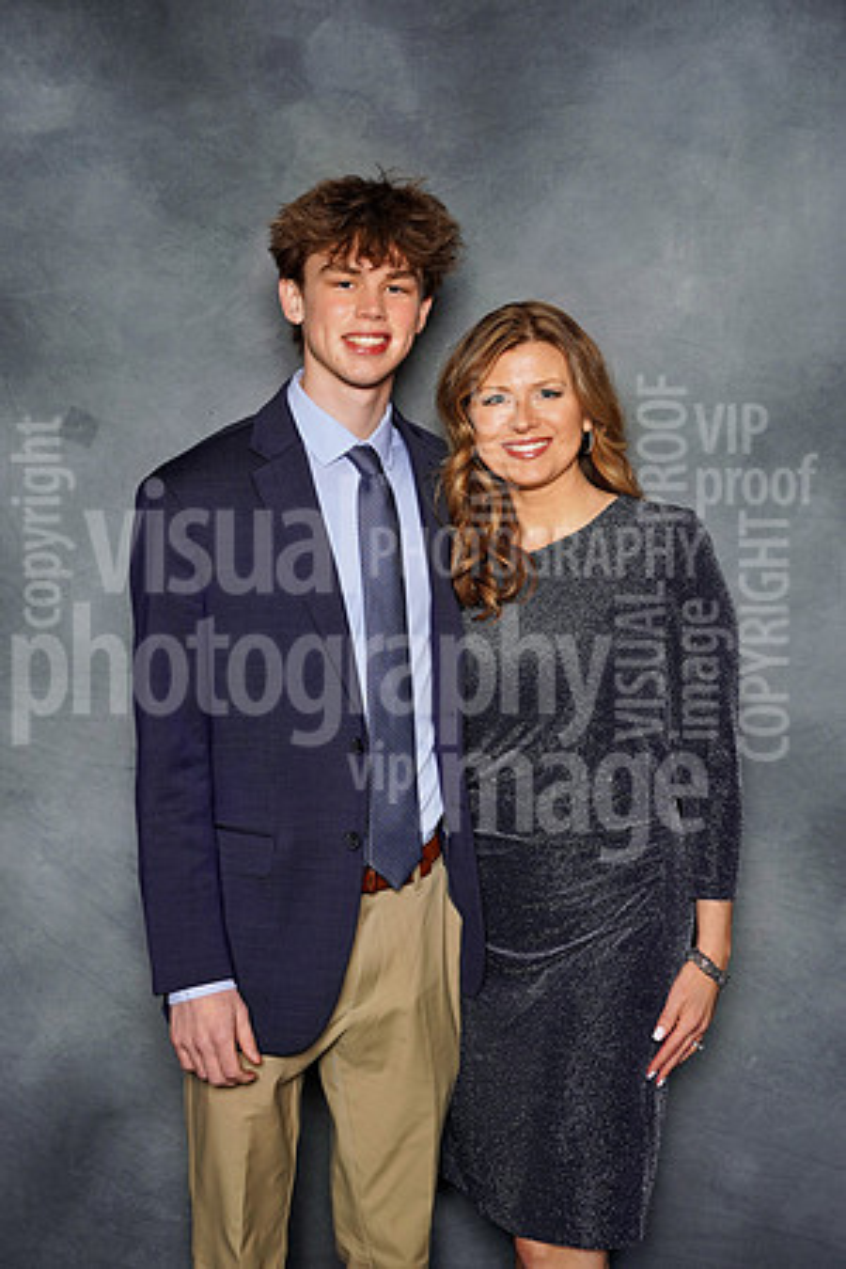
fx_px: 2273
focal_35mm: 64
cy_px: 634
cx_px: 423
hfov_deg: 21.1
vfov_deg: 31.2
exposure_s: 1/125
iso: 400
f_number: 8
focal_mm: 43
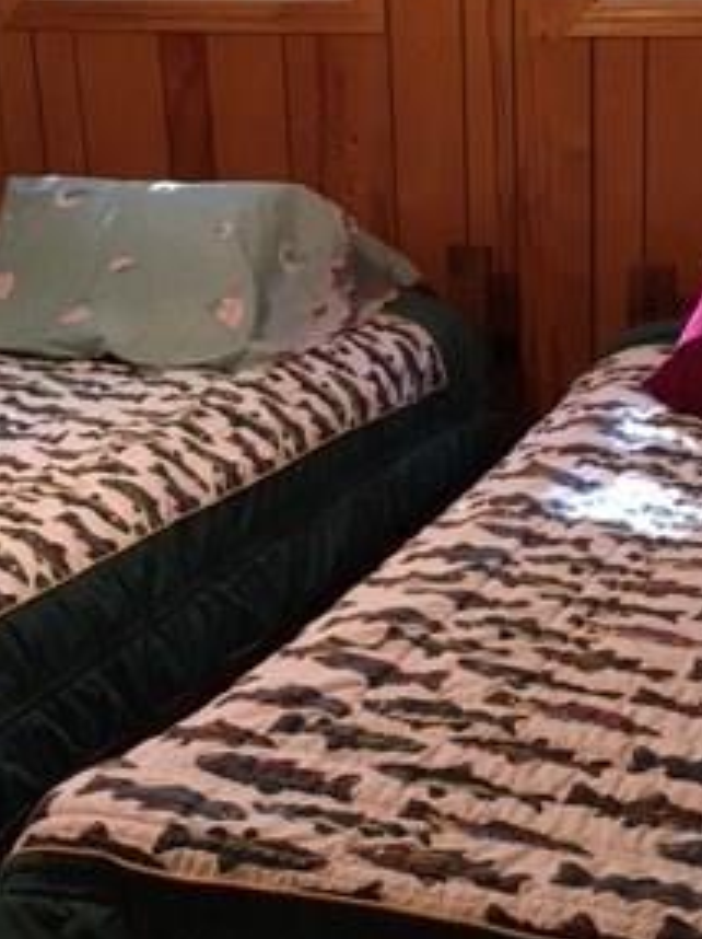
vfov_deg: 29.8
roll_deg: +2.6
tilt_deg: -19.6
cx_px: 410
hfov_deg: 22.5
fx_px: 1760
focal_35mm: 65
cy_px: 483
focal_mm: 4.15
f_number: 2.2
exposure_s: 1/30
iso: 160
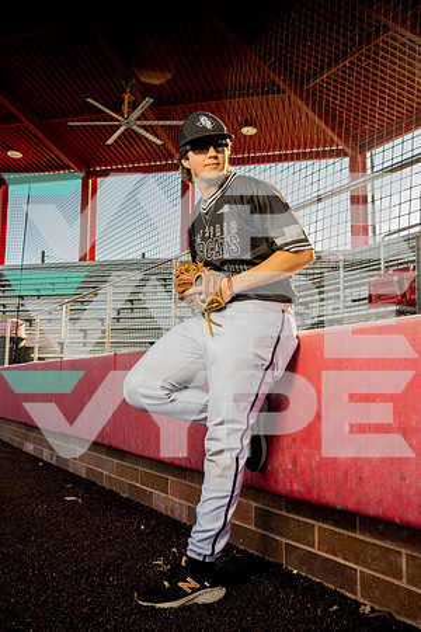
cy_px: 316
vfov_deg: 57.2
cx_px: 210
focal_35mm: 33
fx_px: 579
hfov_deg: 40.0
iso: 400
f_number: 10
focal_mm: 33
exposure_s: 1/250
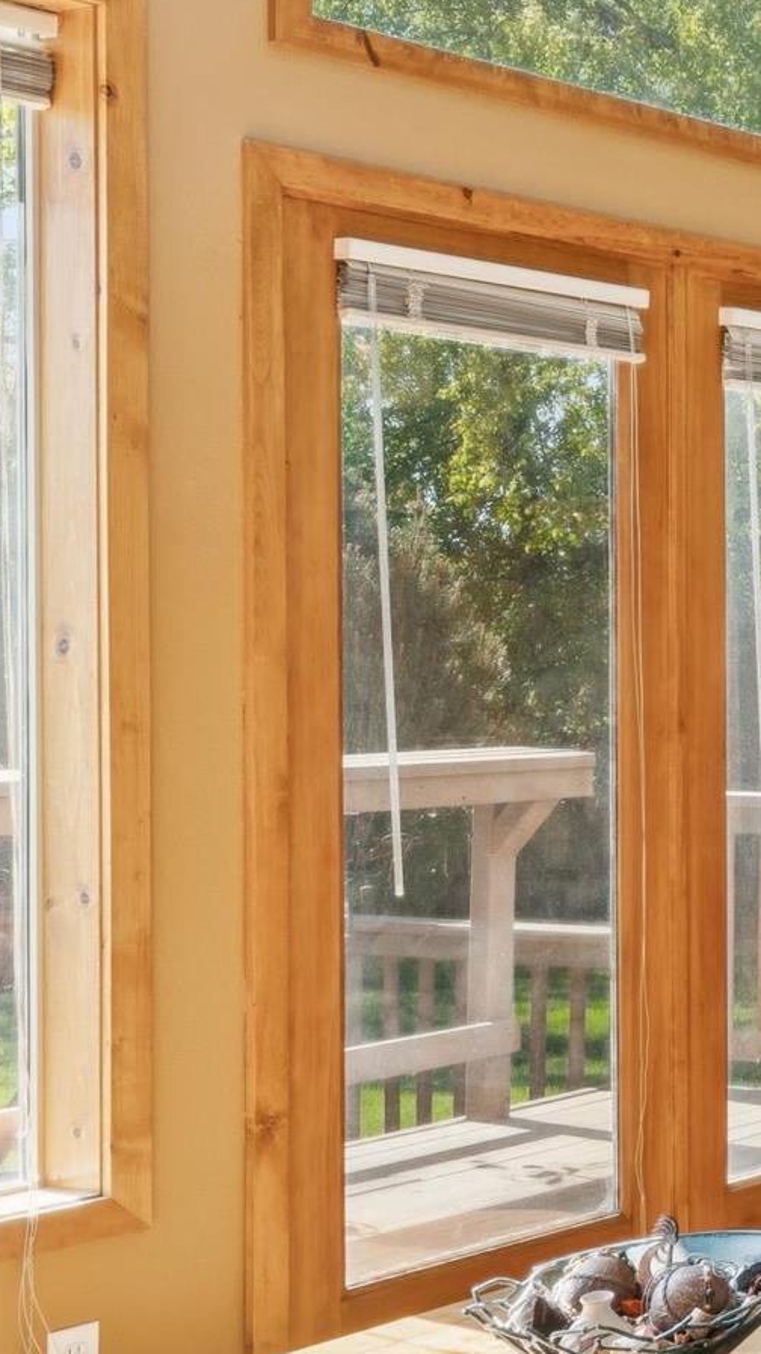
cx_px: 1815
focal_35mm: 62
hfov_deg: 13.9
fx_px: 2216
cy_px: 642
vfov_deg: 34.0
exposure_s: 1/13
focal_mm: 17.2
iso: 400
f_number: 13
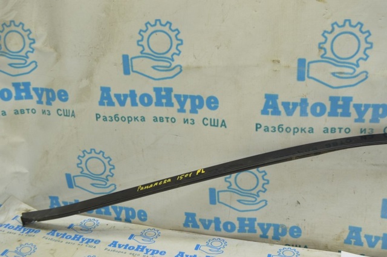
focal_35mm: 42
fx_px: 451
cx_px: 194
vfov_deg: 31.8
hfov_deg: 46.5
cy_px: 128
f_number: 5.6
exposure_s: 1/20
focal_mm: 28
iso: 400
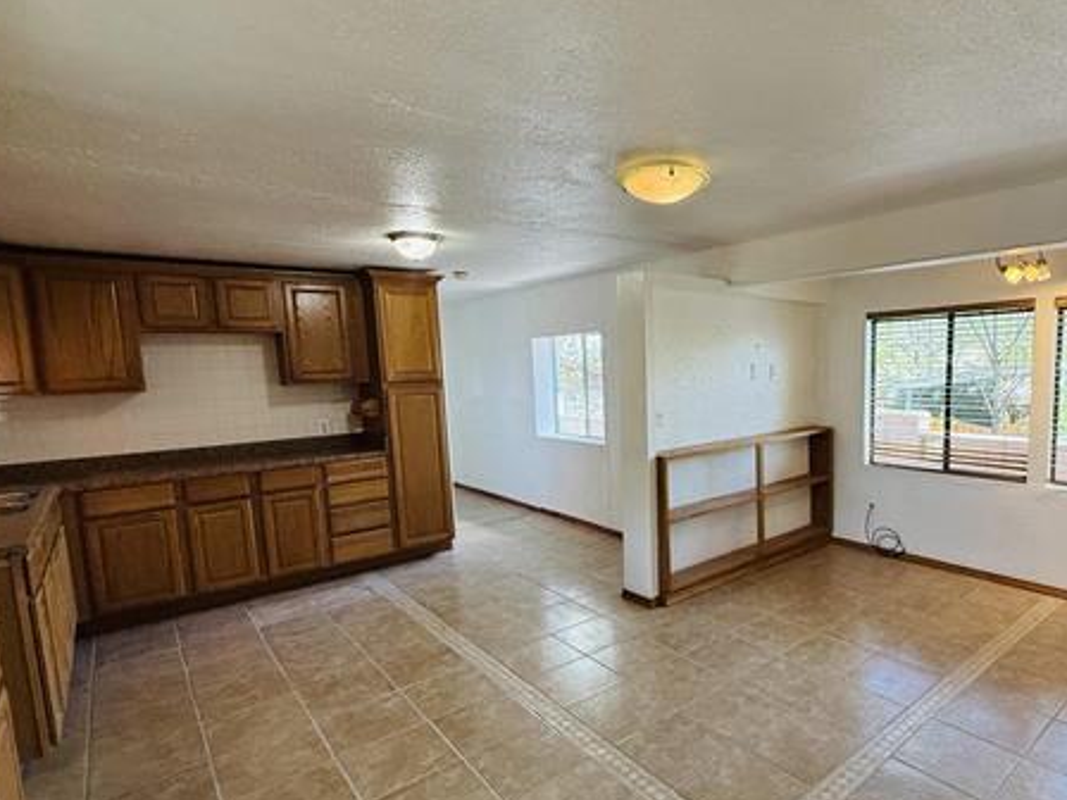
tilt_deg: -6.2
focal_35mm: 20
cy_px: 433
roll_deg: +0.7
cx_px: 693
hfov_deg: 79.6
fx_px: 616
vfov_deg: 65.9
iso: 160
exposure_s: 1/120
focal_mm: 2.22
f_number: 2.2
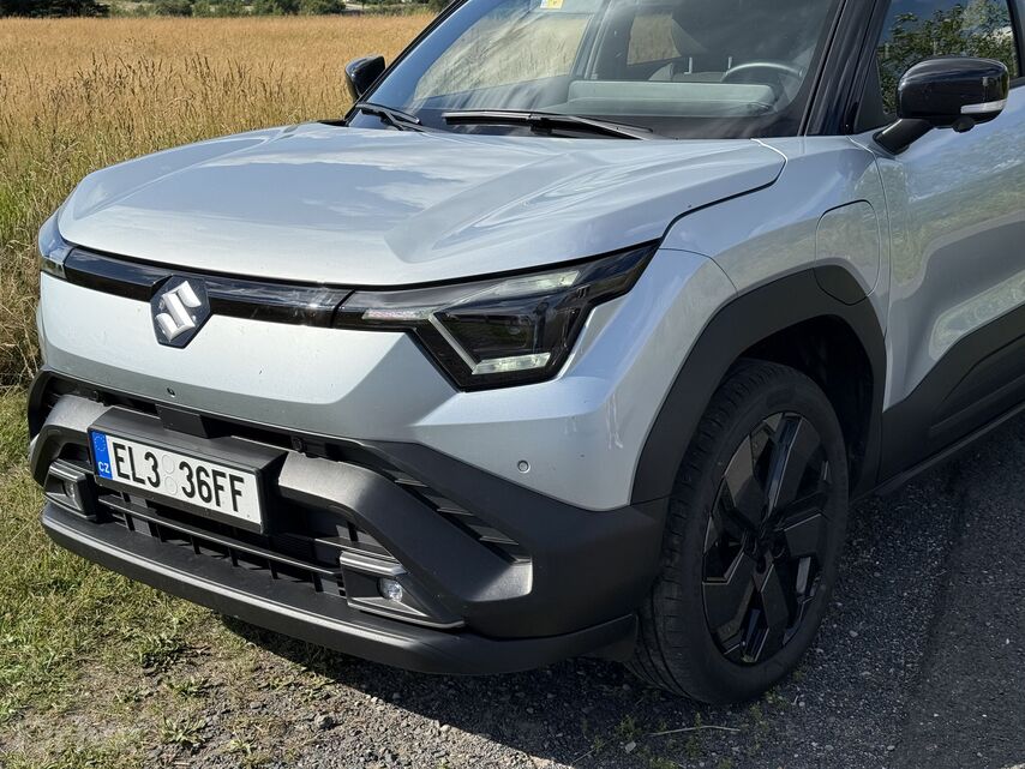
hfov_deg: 39.6
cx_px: 512
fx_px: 1422
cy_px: 384
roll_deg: +1.6
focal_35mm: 48
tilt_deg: -19.3
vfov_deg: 30.3
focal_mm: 6.76
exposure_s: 1/5208
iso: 100
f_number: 1.78
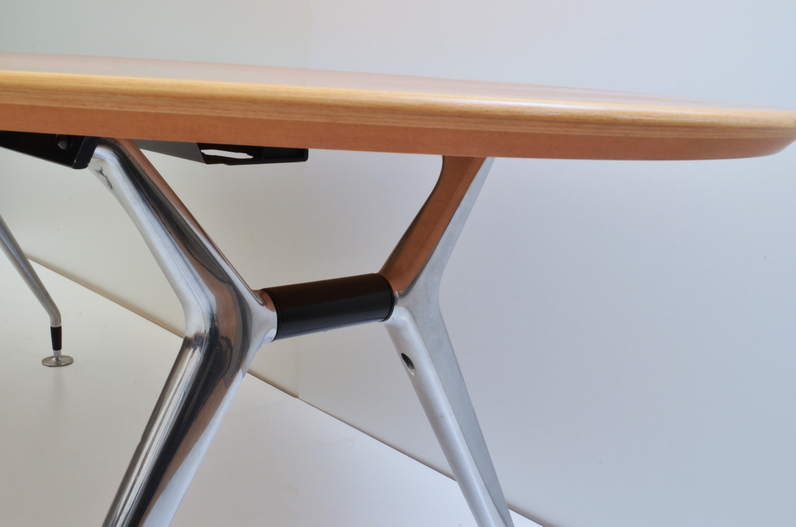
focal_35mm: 39
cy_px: 264
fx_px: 860
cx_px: 398
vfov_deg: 34.1
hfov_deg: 49.6
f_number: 25
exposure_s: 1/13
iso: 640
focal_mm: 26
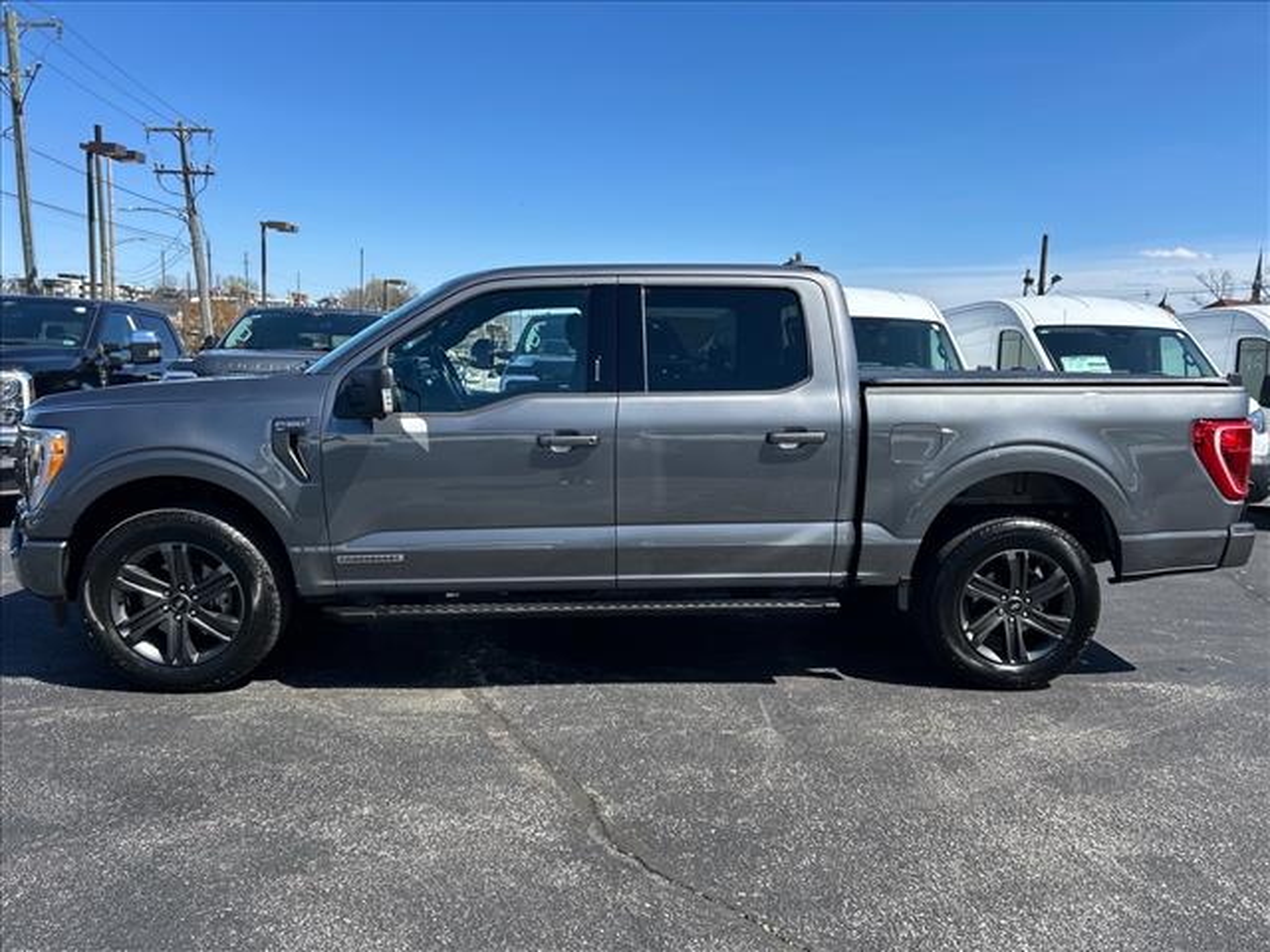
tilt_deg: -6.8
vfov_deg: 53.1
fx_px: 954
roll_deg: -1.8
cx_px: 635
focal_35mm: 26
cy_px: 476
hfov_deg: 67.3
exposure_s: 1/2915
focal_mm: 5.7
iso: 50
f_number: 1.5
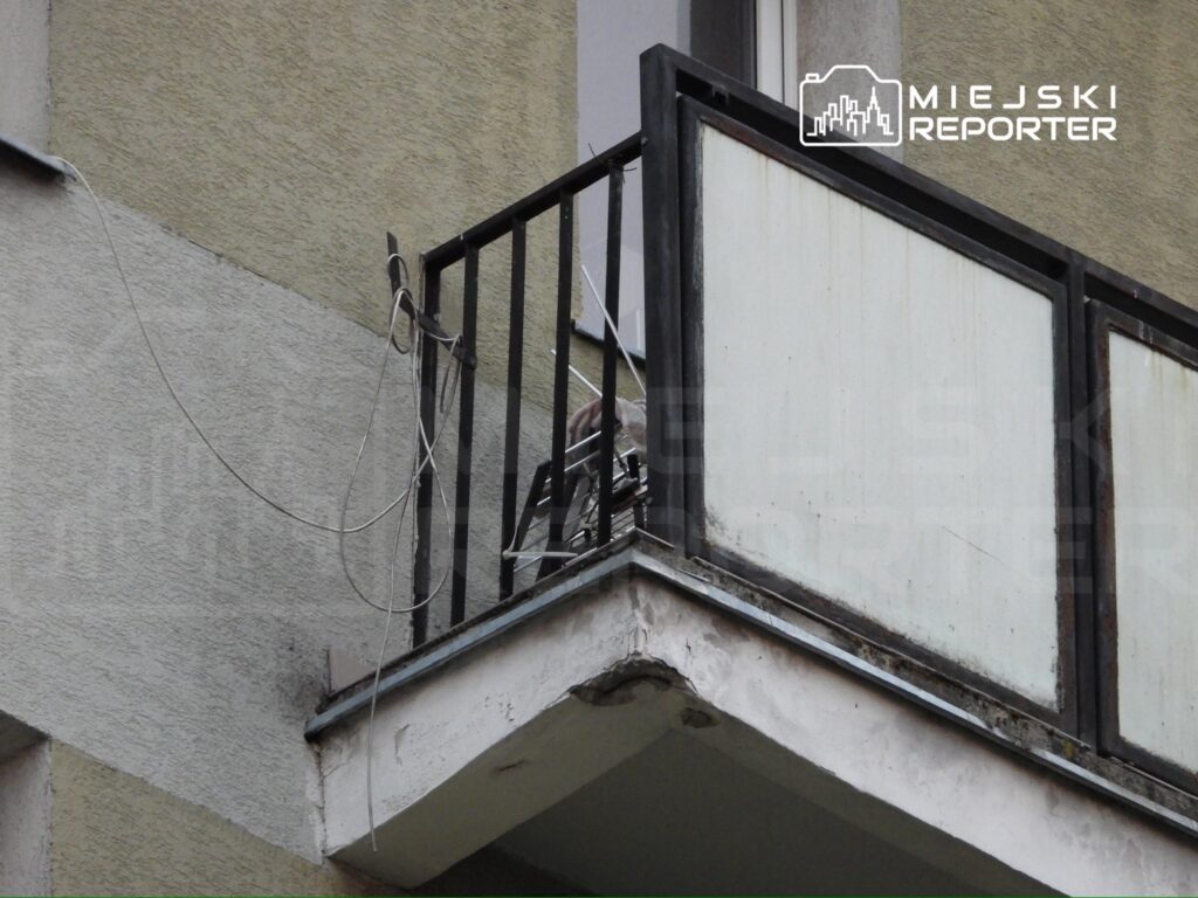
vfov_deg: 1.7
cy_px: 449
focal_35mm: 860
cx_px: 599
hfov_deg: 2.3
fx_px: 29763
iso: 900
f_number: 5.6
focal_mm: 155
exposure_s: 1/30
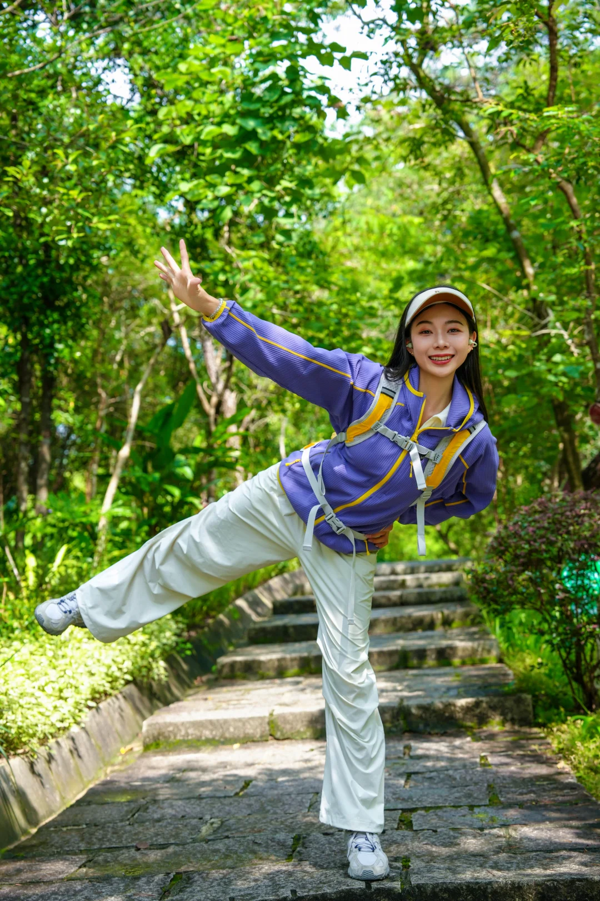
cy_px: 450
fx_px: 1375
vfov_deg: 36.2
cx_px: 300
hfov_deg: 24.6
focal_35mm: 55
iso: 400
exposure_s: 1/500
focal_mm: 55
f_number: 4.5
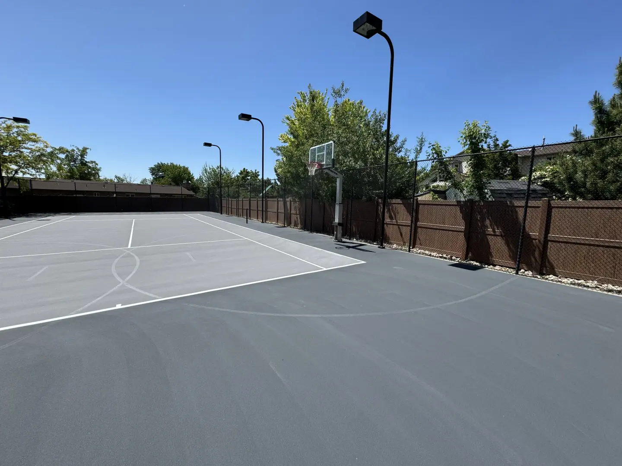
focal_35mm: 14
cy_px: 233
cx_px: 311
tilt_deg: -7.3
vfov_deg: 85.7
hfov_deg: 102.1
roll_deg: -0.7
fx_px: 252
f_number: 2.2
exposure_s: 1/1880
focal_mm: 2.22
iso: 50
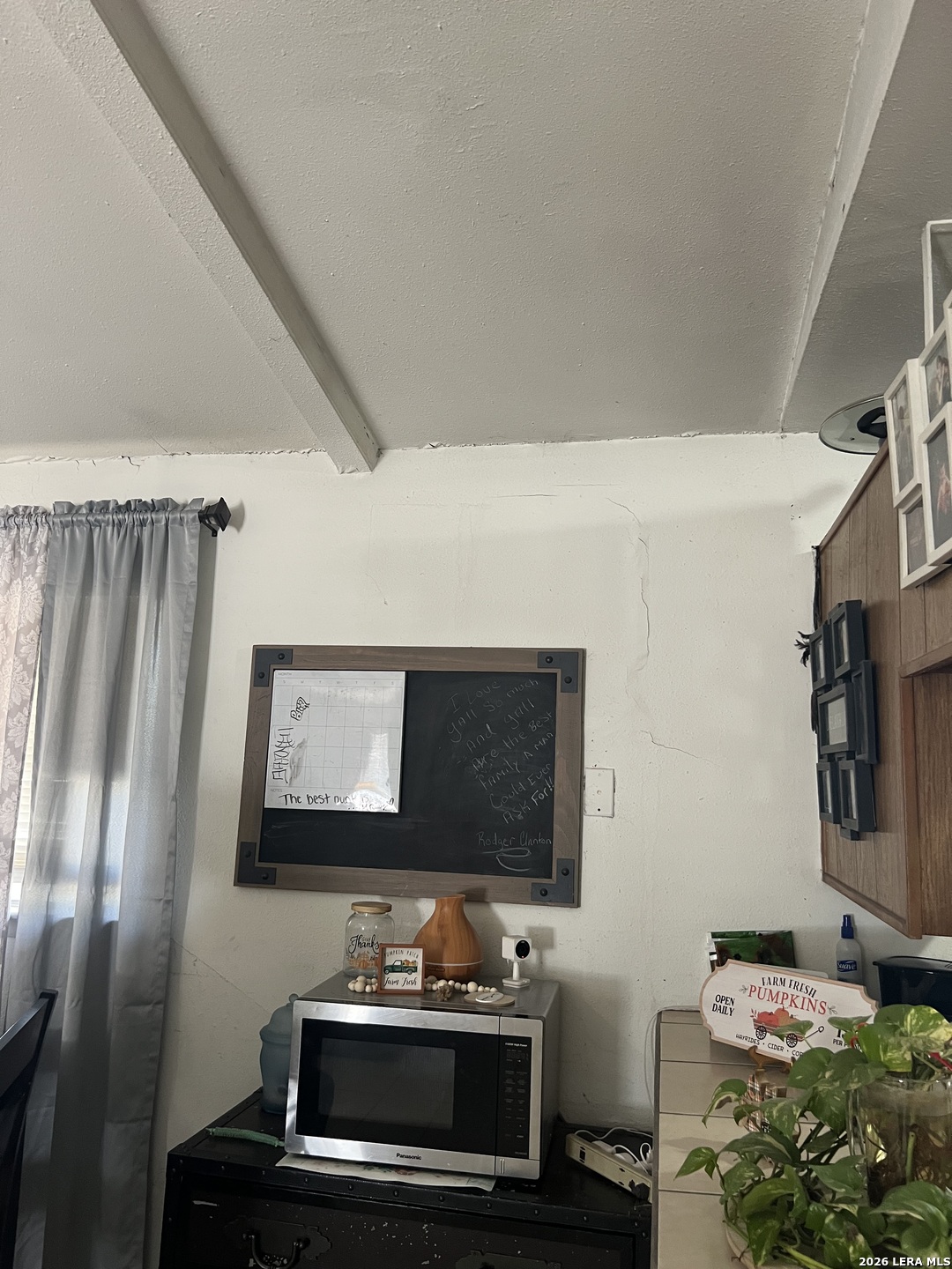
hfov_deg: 53.1
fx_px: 953
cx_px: 476
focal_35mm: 26
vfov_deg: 67.3
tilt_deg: +10.2
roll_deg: -2.2
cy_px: 634
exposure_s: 1/60
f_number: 1.5
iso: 250
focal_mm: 5.7
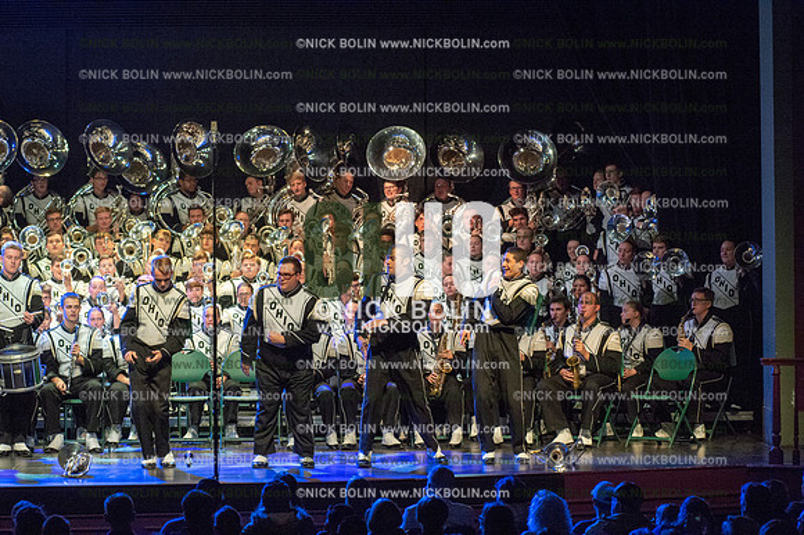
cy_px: 268
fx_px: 3125
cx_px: 402
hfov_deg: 14.7
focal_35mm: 140
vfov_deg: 9.8
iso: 8000
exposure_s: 1/400
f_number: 5.6
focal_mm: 140
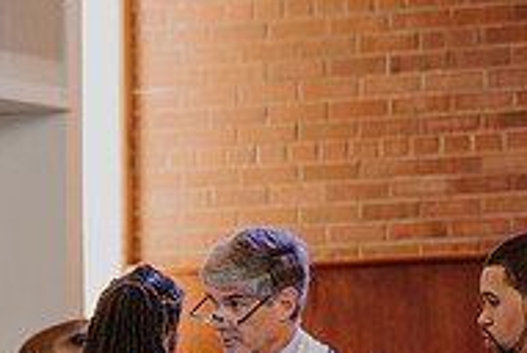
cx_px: 47
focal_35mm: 364
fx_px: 5337
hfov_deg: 5.6
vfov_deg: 3.8
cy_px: 531
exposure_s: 1/125
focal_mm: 120
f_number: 4
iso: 900
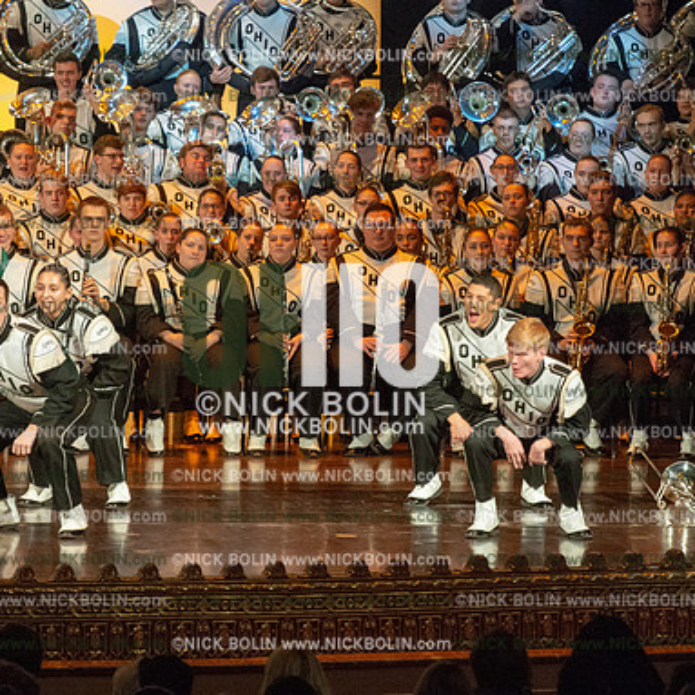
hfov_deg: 6.5
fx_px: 6133
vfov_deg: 6.5
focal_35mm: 270
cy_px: 348
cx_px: 310
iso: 8000
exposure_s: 1/320
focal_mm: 210
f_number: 5.6
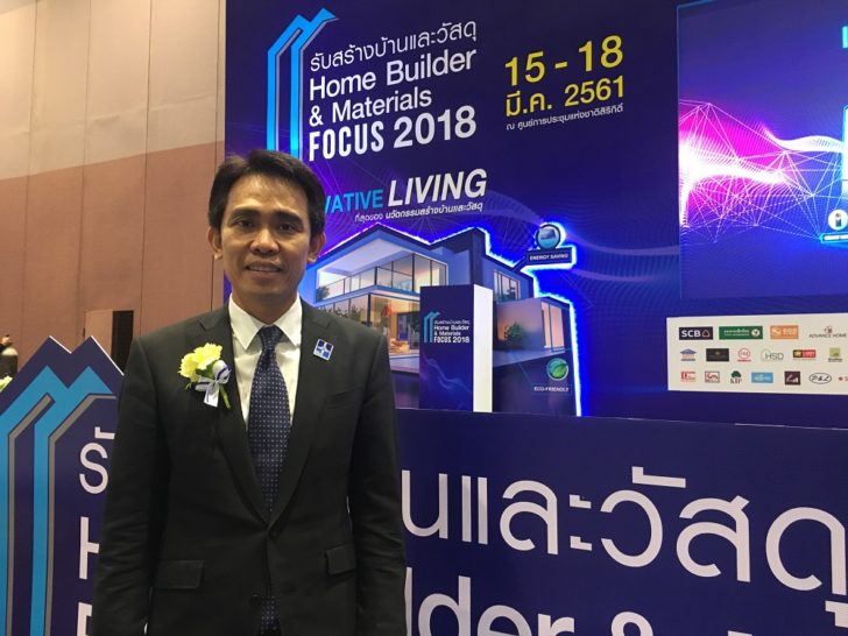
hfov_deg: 61.7
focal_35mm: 29
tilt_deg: +3.7
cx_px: 424
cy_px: 318
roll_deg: -0.3
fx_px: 710
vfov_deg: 48.2
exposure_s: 1/25
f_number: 2.2
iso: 200
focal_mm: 4.15
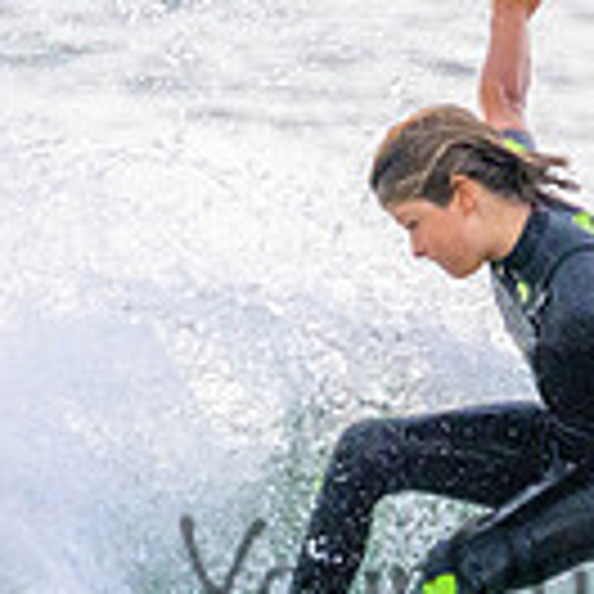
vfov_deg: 0.5
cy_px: 305
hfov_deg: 0.5
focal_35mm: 3825
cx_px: 282
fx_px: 74258
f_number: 11
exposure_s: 1/2000
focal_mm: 800
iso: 2200
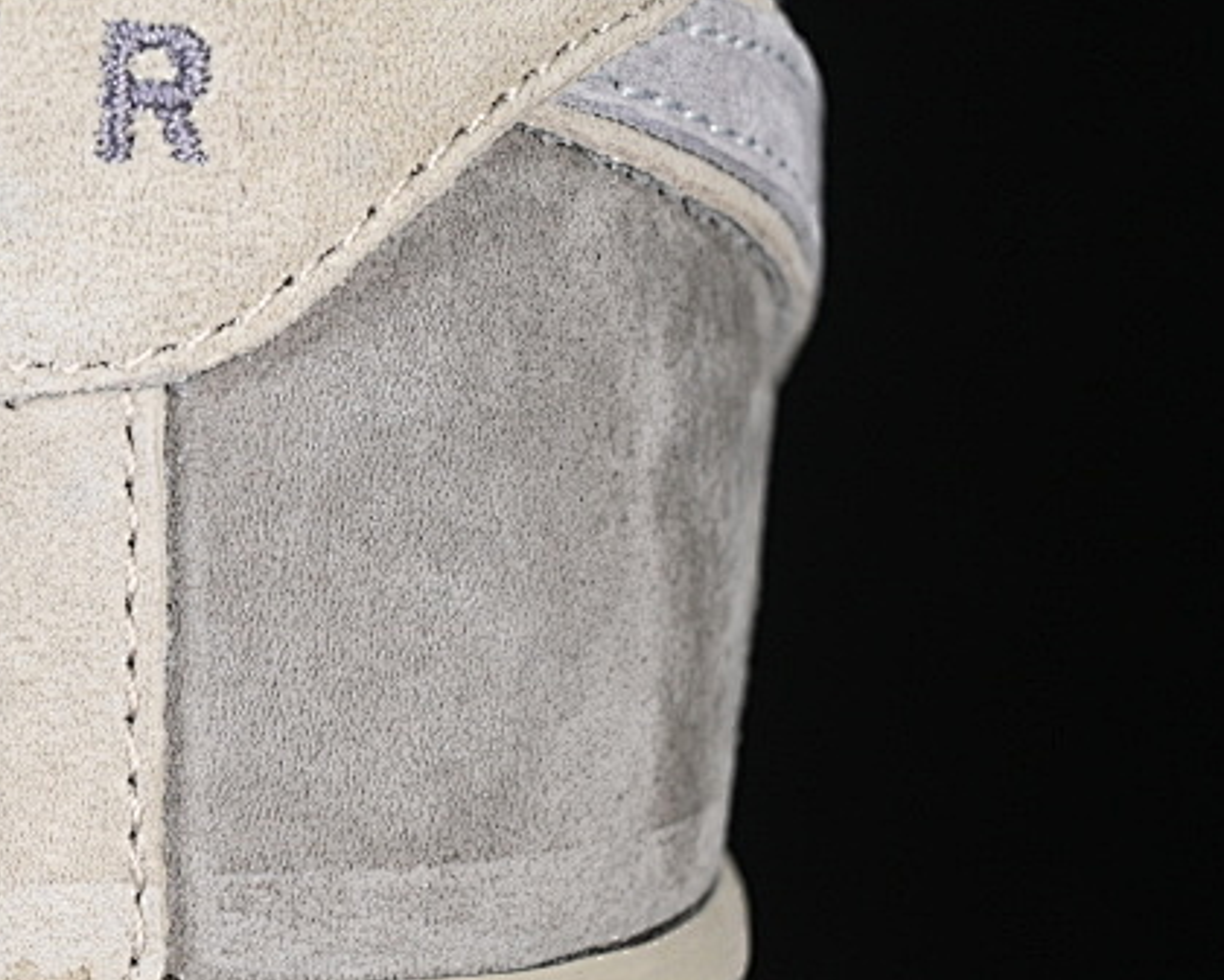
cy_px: 540
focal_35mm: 181
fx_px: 6557
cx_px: 35
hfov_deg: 10.6
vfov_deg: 8.5
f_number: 6.3
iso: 160
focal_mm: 50
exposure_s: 1/60
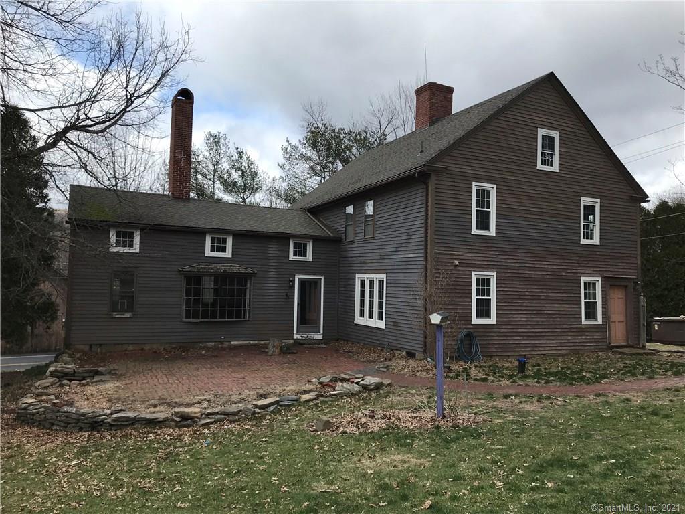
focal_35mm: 28
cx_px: 342
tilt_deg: +2.8
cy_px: 257
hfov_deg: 63.4
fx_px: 554
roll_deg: -1.2
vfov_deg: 49.7
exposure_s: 1/1623
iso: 20
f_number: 1.8
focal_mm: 3.99
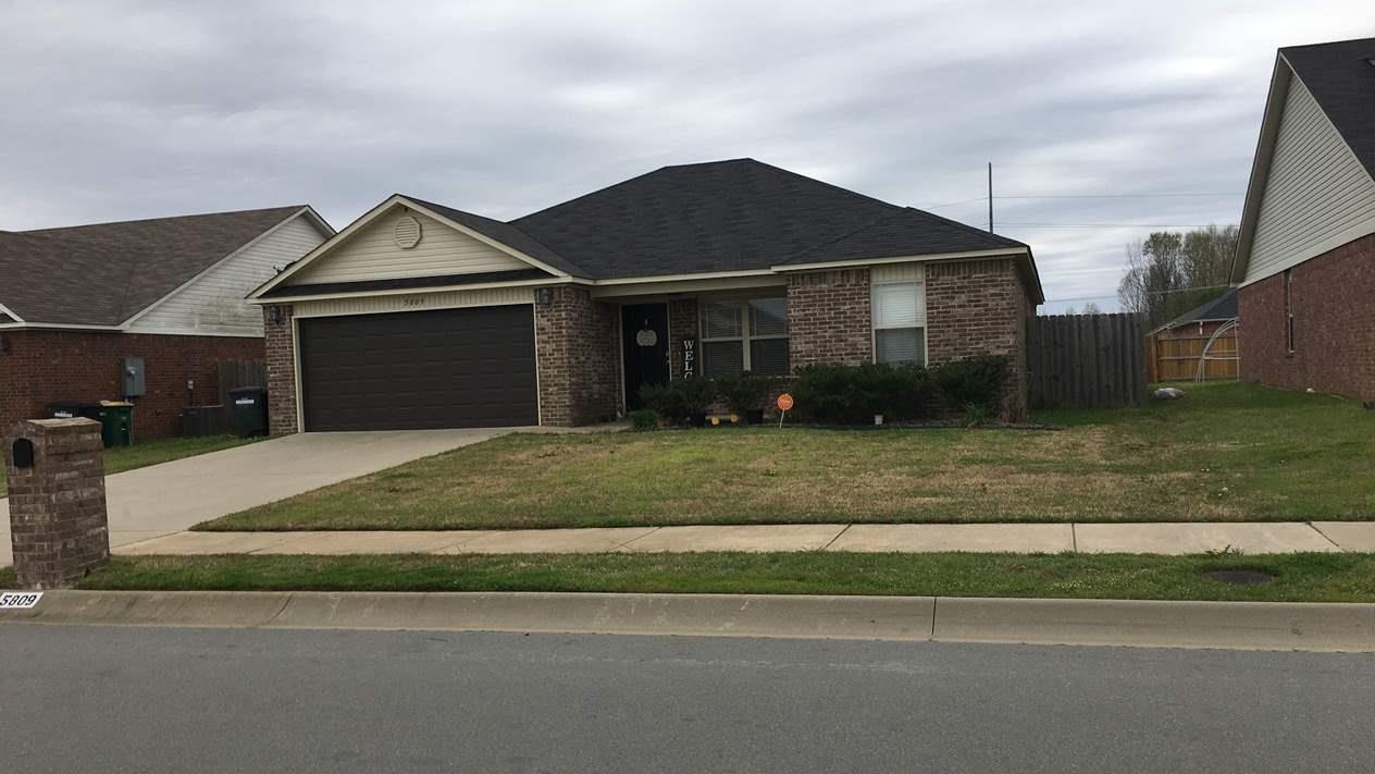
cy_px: 426
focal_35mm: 32
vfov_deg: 36.6
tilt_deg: -0.8
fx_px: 1167
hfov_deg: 61.0
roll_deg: +2.9
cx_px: 688
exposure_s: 1/1451
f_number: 2.2
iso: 25
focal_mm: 4.15
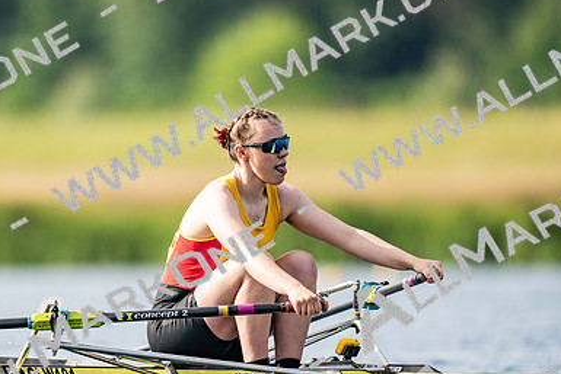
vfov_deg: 1.5
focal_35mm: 903
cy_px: 216
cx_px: 232
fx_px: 14076
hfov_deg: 2.3
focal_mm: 600
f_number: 4
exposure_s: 1/2500
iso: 200
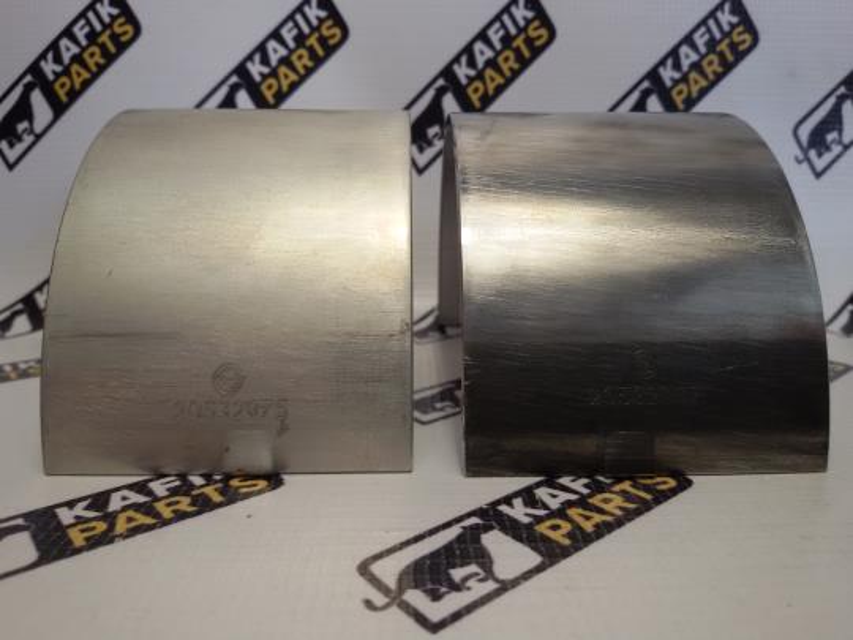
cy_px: 320
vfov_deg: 45.4
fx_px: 764
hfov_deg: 58.4
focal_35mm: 31
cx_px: 426
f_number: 2.4
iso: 40
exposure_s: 1/50
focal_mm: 2.93
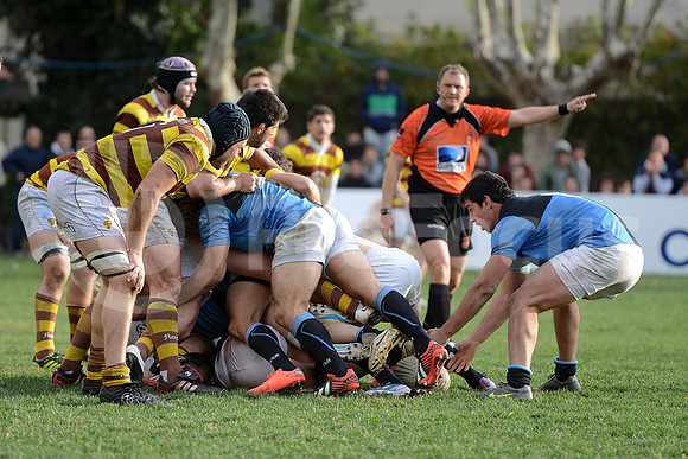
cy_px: 230
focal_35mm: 195
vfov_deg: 7.0
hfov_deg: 10.5
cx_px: 344
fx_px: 3727
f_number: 2.8
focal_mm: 195
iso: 320
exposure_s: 1/500
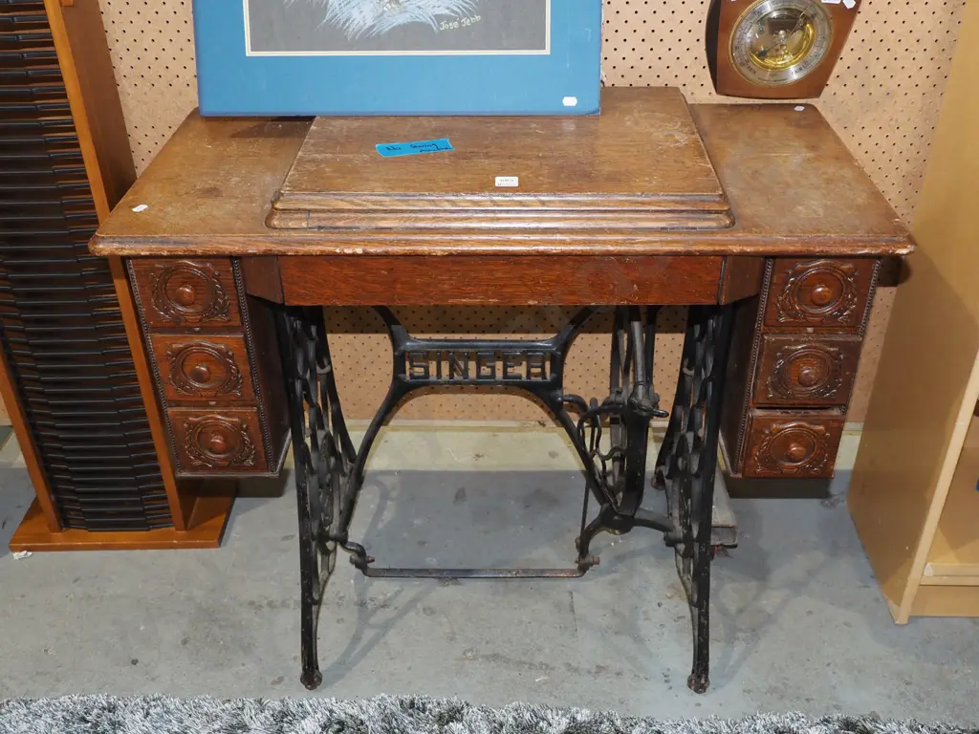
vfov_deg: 41.8
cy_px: 367
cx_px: 490
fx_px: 962
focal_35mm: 34
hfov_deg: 54.0
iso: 1600
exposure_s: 1/60
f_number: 5.6
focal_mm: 17
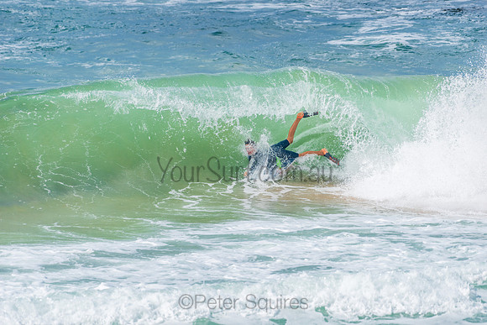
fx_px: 6765
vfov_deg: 2.8
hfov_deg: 4.1
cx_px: 244
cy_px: 162
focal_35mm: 500
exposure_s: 1/2000
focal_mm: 500
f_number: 5.6
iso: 160
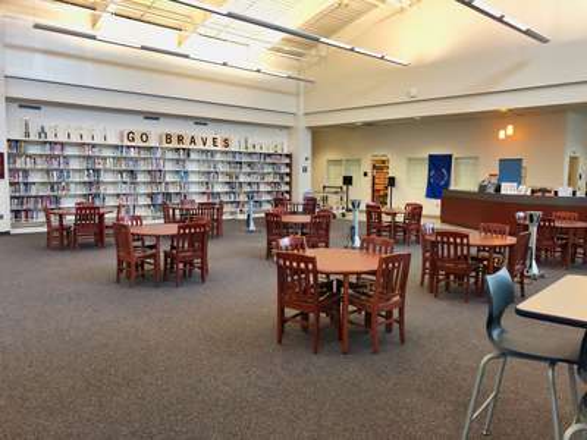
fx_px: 475
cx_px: 294
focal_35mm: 28
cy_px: 220
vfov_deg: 49.7
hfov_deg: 63.4
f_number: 1.8
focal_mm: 4
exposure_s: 1/30
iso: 40
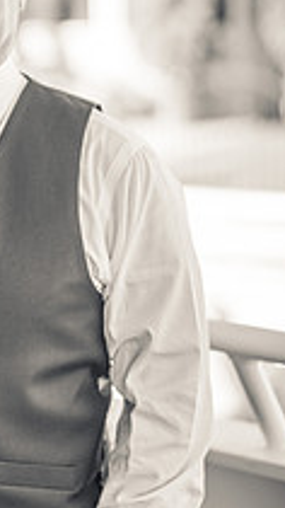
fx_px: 1506
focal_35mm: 112
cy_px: 164
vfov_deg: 19.1
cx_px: -70
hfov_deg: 10.6
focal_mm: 50
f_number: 1.2
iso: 100
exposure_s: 1/1250
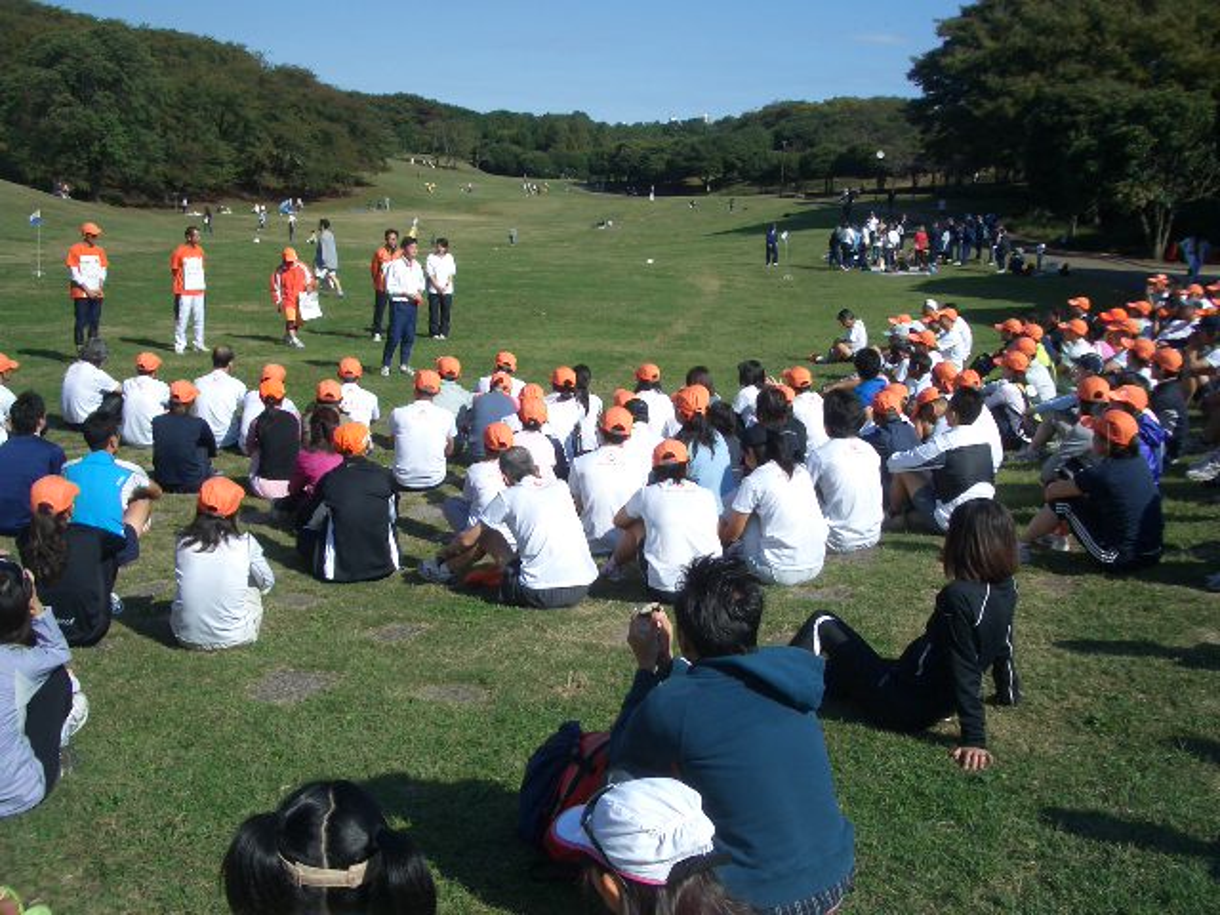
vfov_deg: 40.7
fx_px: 1234
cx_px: 610
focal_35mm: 35
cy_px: 458
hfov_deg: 52.6
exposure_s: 1/640
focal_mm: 5.8
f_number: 4.3
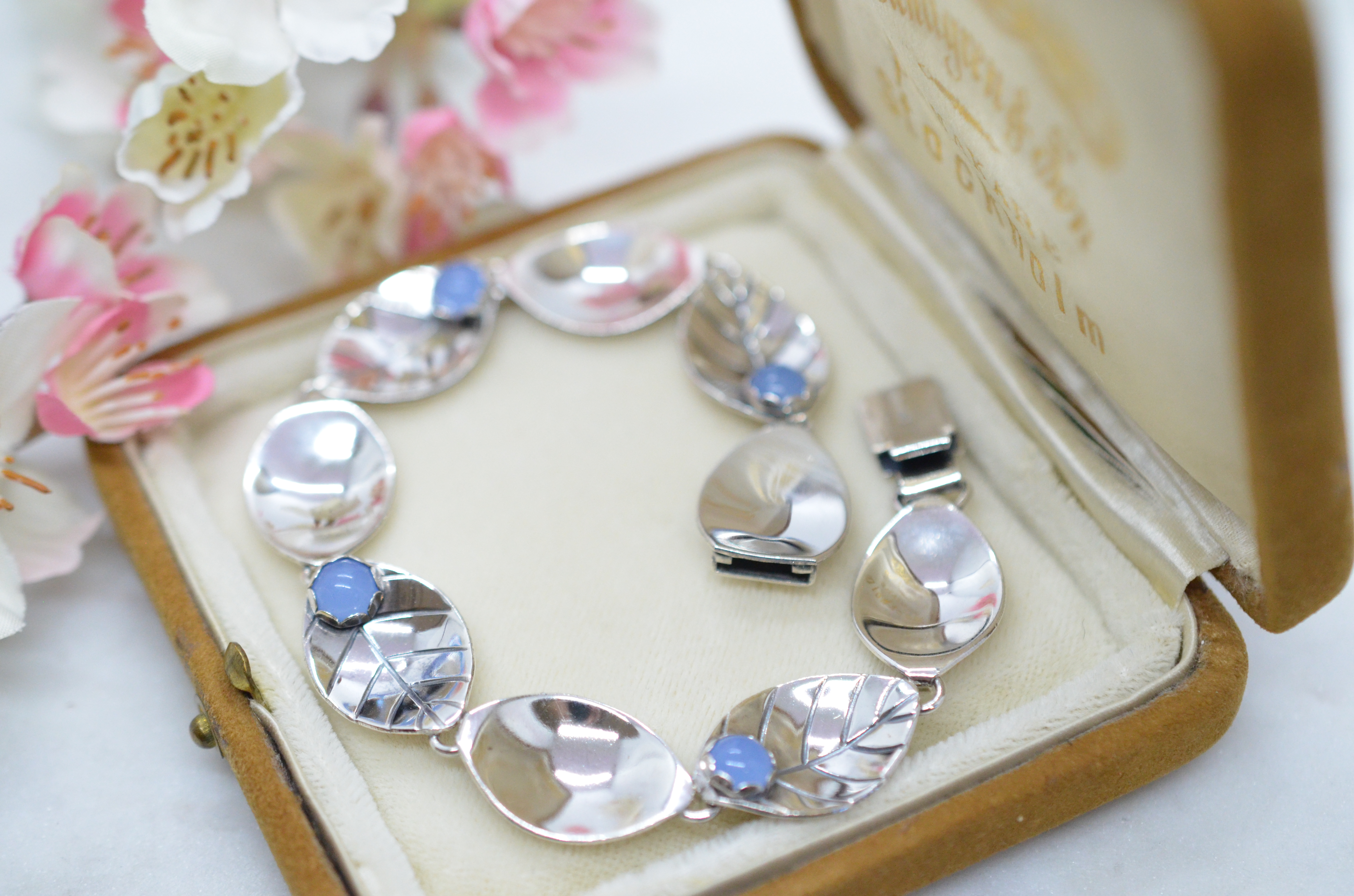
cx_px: 677
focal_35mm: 60
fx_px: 2252
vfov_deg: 22.5
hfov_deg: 33.5
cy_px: 448
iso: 2500
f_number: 4
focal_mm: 40
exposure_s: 1/1600
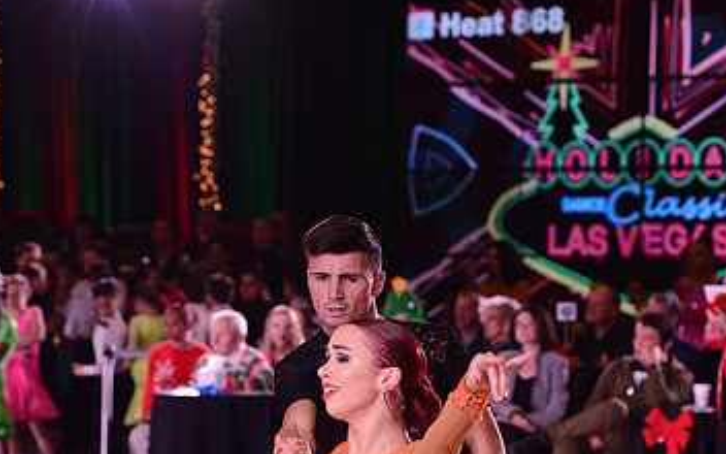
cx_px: 385
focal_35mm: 168
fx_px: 3324
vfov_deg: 7.7
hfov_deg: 12.5
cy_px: 545
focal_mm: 100
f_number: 5
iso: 2000
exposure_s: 1/250
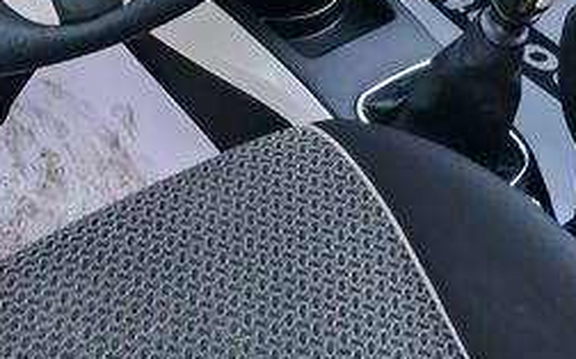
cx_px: 203
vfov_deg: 14.2
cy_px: -309
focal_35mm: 80
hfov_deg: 25.7
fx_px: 1255
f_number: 2
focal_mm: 1.82
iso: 50
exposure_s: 1/50
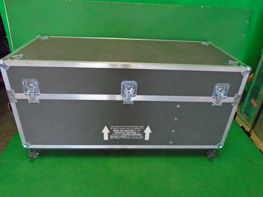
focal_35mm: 26
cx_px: 132
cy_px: 98
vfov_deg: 53.1
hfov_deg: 67.3
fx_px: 198
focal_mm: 4.6
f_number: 3.2
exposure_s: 1/80
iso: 800
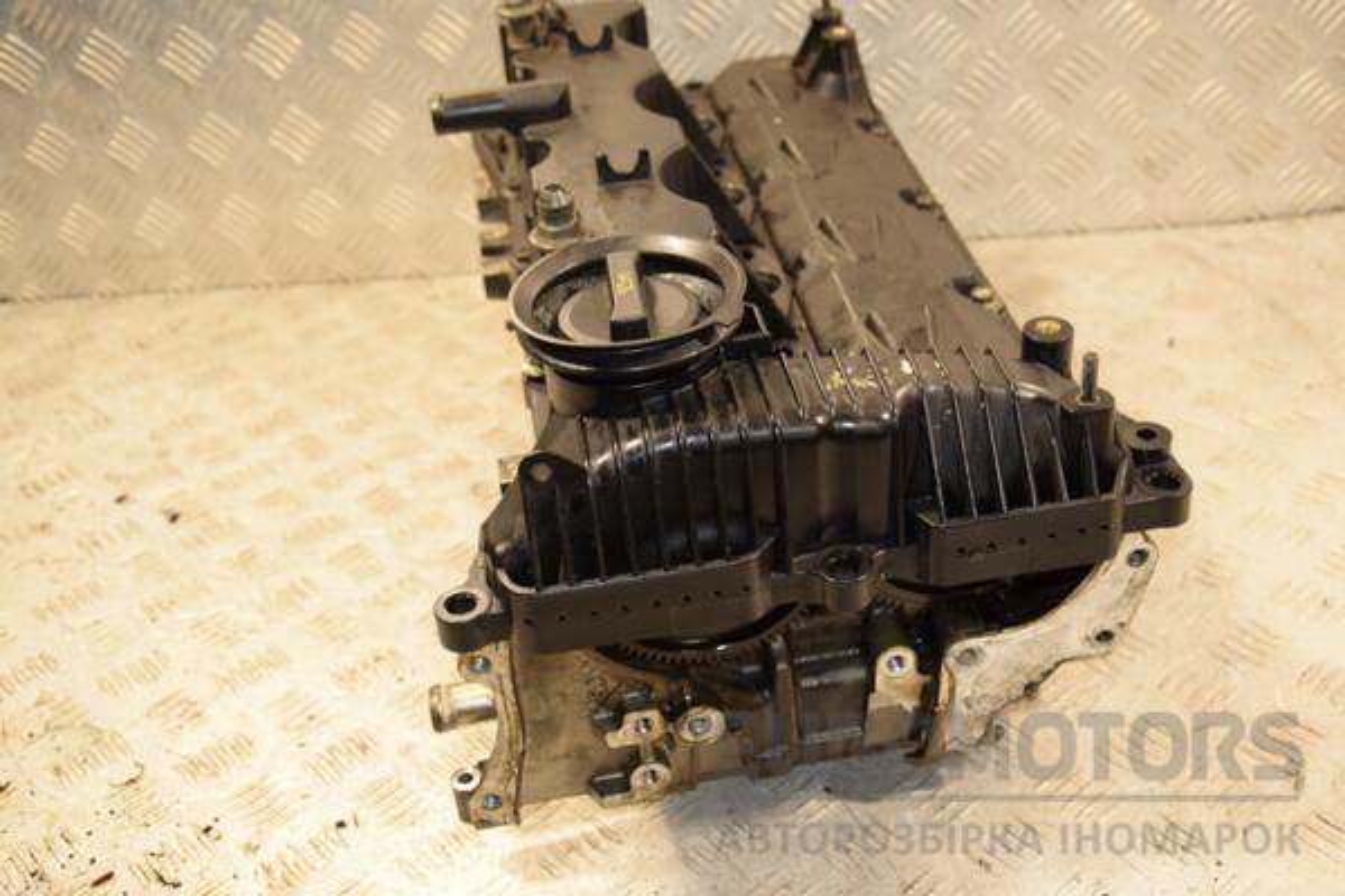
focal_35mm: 42
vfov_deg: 31.9
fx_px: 1569
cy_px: 448
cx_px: 672
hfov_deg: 46.4
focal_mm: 28
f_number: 5
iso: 800
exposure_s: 1/125
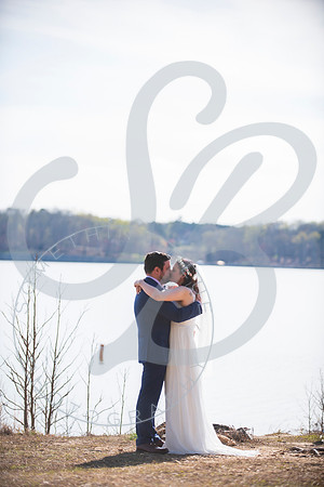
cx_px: 162
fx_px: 1566
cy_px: 244
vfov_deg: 17.6
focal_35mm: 116
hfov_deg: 11.8
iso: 100
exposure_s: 1/800
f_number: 2.8
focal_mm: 116
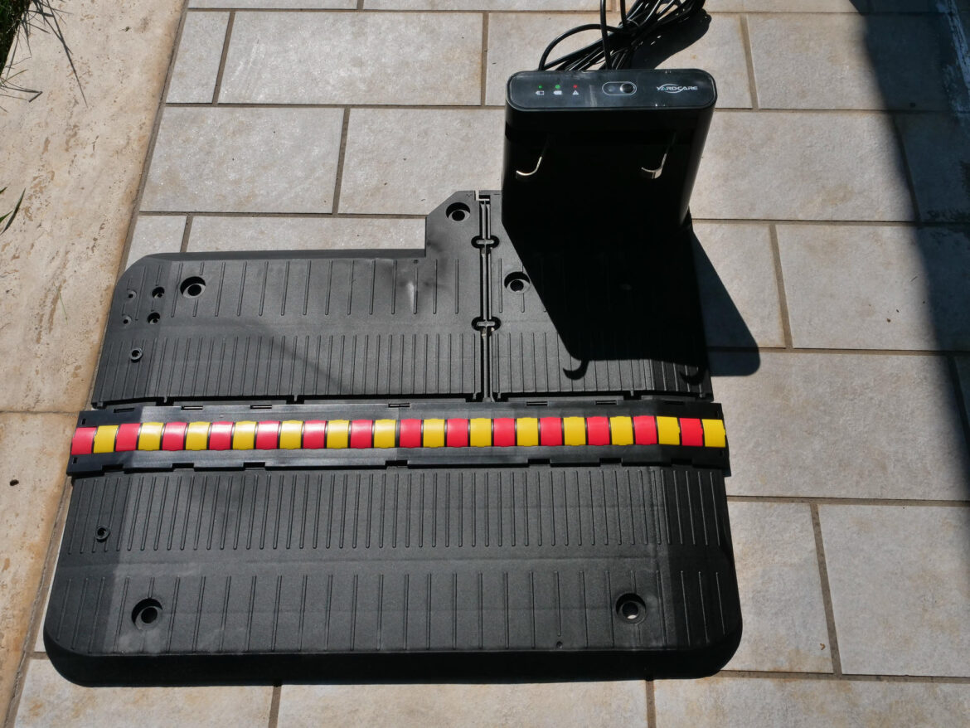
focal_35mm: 34
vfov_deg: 41.8
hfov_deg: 53.9
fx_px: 953
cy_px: 364
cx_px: 485
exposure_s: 1/1300
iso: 400
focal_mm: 17
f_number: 10
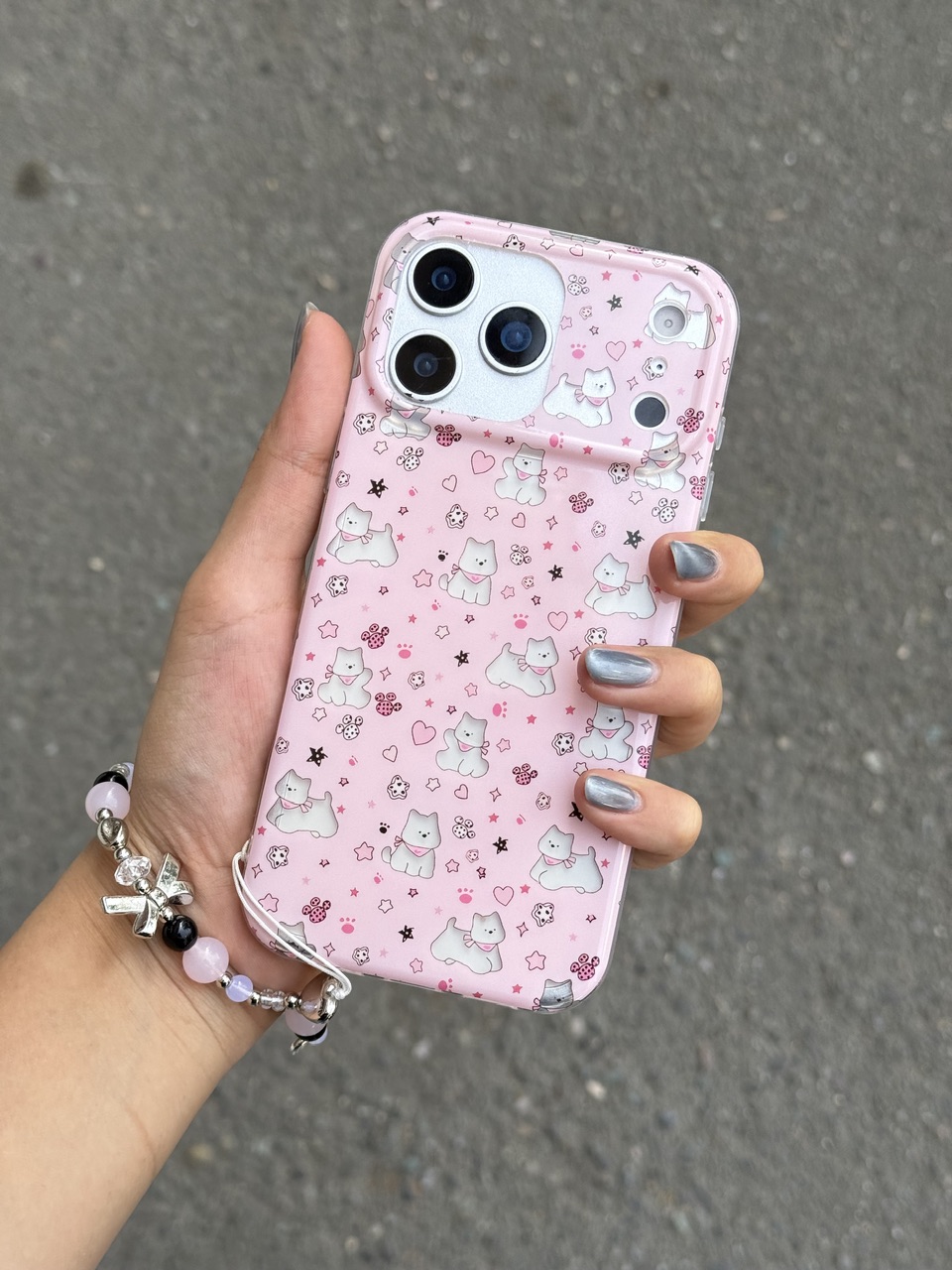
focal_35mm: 48
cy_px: 635
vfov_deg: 39.7
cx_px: 476
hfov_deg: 30.3
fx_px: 1760
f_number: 1.78
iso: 64
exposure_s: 1/855
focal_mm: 6.76
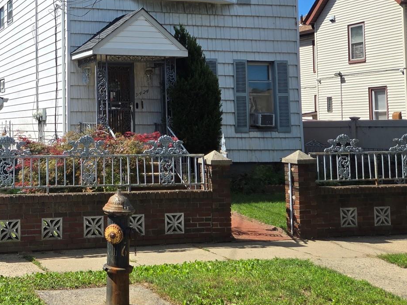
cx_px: 18
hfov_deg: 34.7
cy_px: 96
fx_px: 600
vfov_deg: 28.3
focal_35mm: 51
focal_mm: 5.4
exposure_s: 1/1765
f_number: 1.8
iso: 25
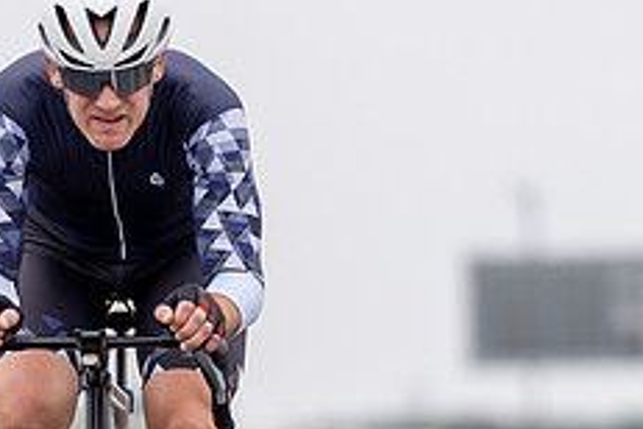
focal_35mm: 1189
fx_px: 21235
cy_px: 744
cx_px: 123
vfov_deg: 1.2
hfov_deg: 1.7
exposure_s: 1/800
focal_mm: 200
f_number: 3.2
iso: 100
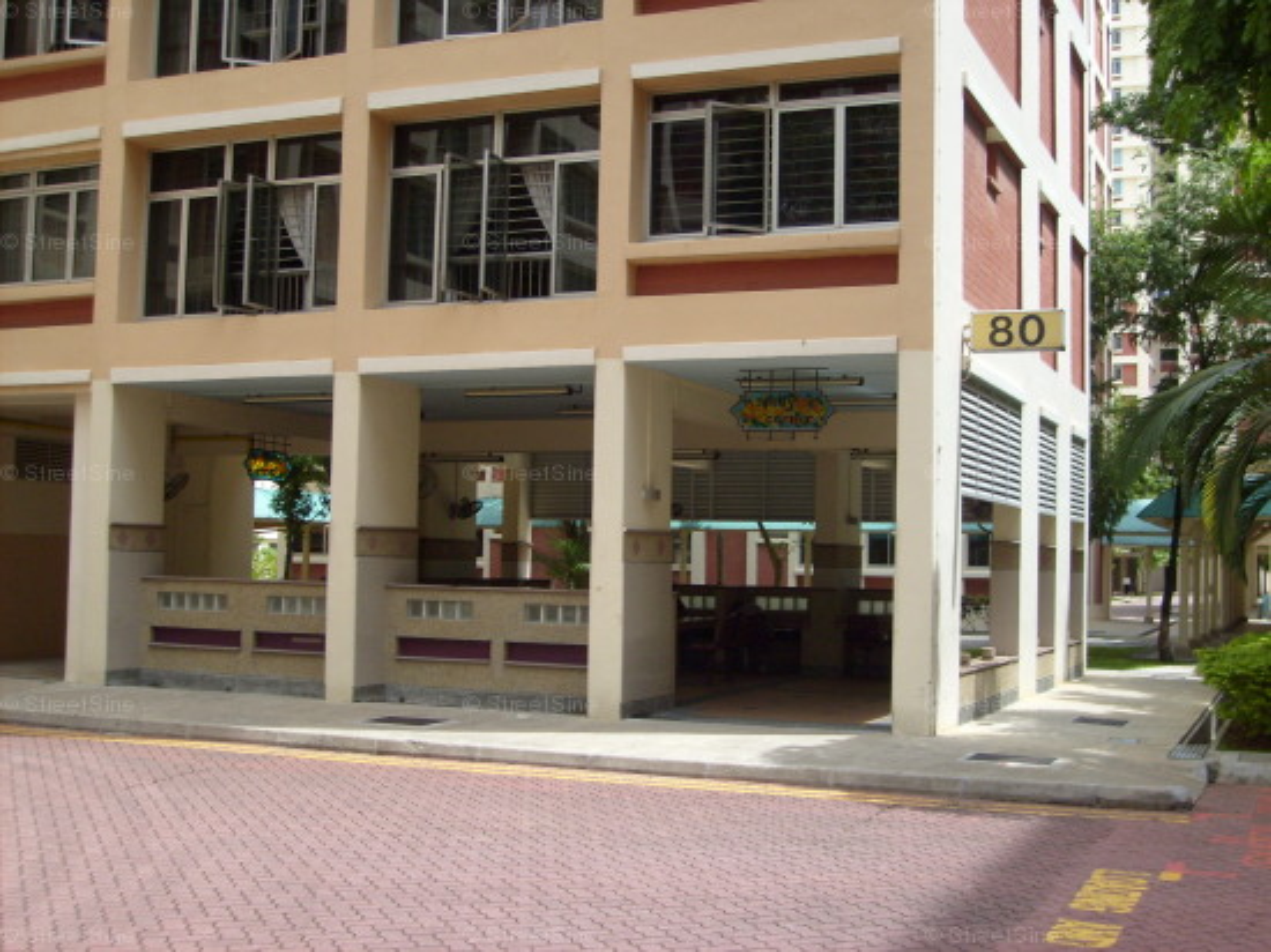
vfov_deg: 33.6
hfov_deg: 43.9
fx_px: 1578
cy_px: 476
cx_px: 636
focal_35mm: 43
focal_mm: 7.2
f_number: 7.7
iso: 80
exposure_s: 1/90
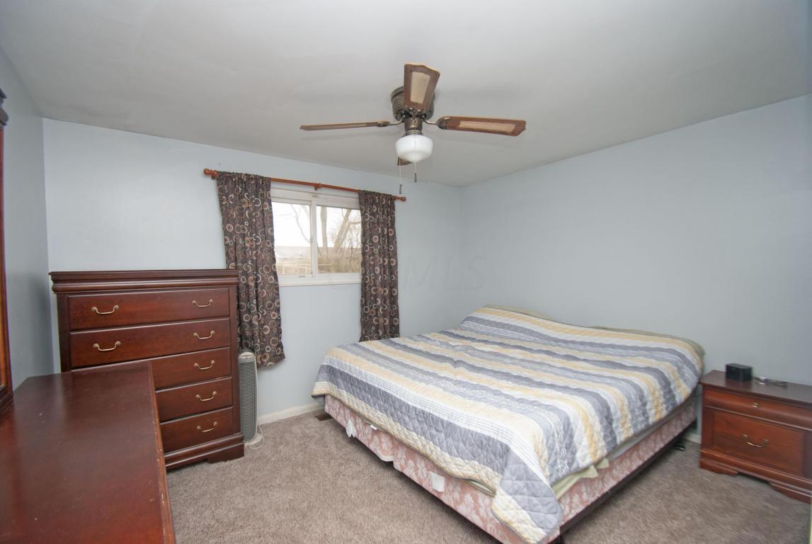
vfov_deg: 77.5
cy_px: 272
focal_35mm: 15
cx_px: 406
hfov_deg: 100.3
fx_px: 339
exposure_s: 1/200
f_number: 3.5
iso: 200
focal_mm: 10
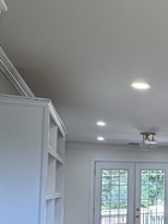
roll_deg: +0.6
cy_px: 165
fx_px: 324
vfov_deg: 37.4
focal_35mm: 50
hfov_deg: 22.5
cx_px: 268
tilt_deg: +4.0
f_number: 2.2
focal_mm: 2.22
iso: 160
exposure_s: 1/120
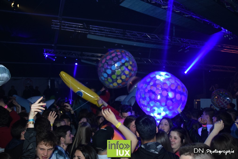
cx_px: 119
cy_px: 80
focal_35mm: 33
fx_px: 218
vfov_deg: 40.0
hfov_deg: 57.2
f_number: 3.8
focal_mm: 22
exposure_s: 1/60
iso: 1600
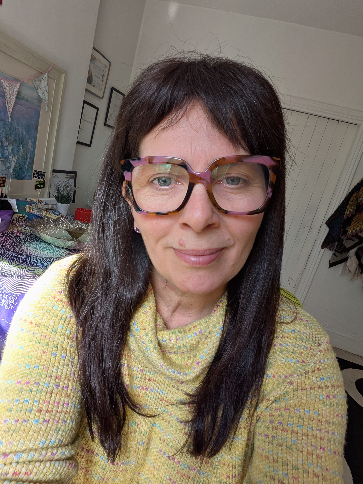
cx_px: 182
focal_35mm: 21
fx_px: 294
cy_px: 242
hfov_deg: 63.4
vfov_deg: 79.0
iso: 49
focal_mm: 2.74
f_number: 2.2
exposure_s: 1/100
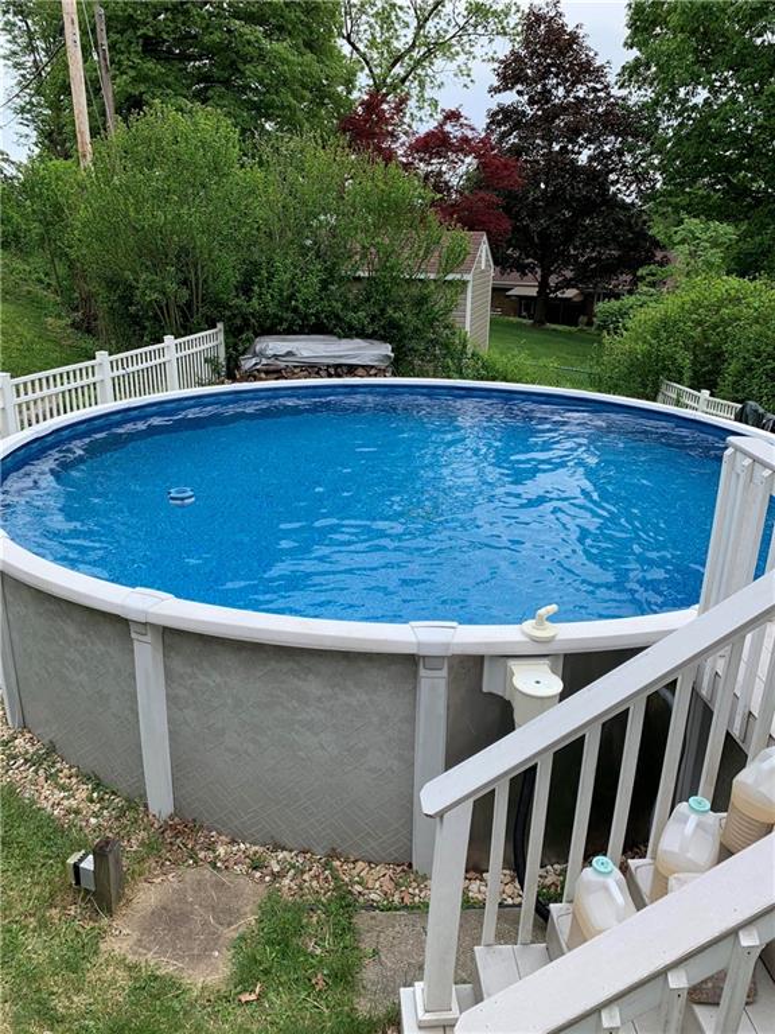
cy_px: 517
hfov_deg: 53.1
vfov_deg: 67.3
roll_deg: -0.5
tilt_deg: -19.5
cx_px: 388
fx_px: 776
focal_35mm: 26
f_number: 1.8
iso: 25
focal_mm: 4.25
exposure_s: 1/972
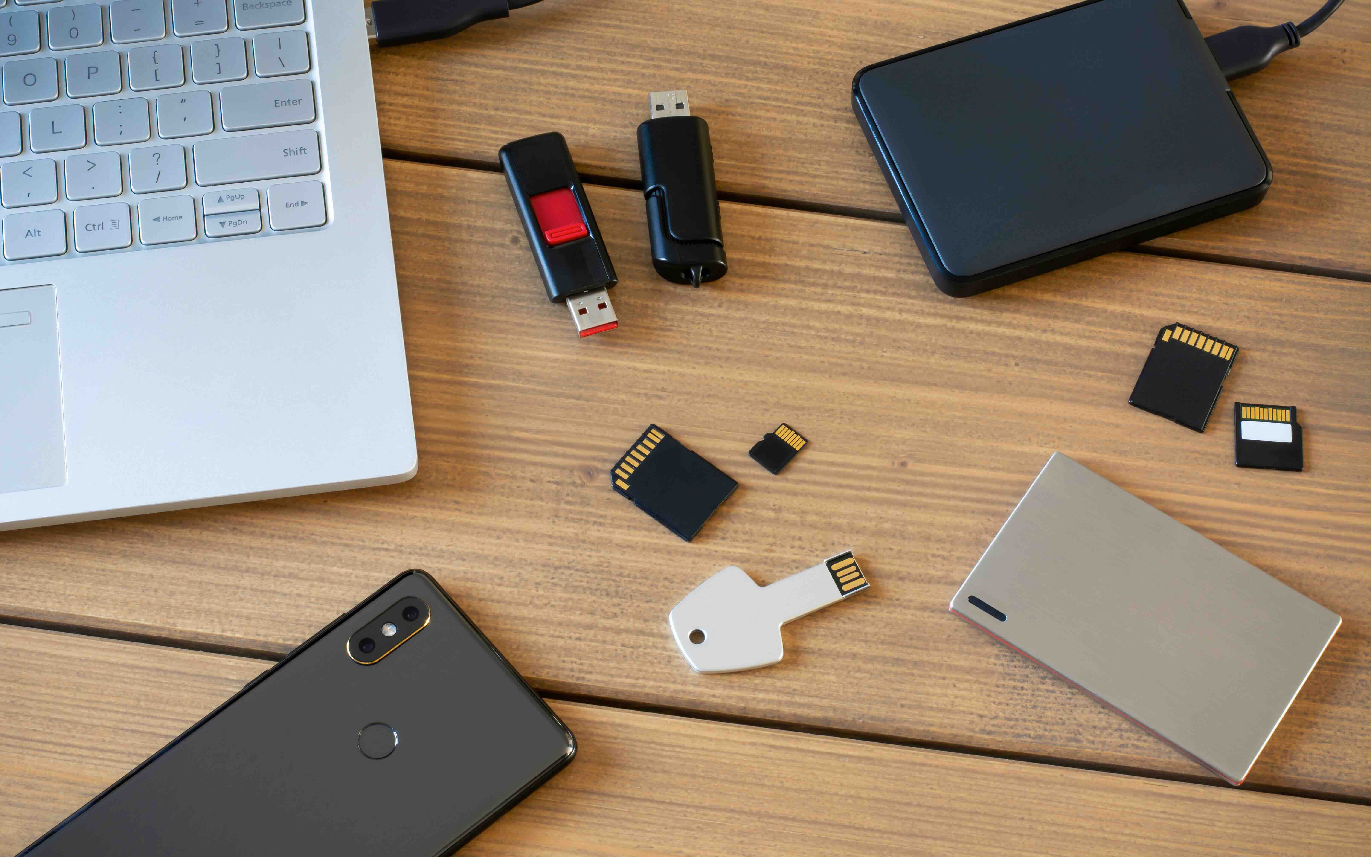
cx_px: 681
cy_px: 409
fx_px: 2877
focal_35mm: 77
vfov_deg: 16.9
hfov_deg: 26.8
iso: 100
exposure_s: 2.5
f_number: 16
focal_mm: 50
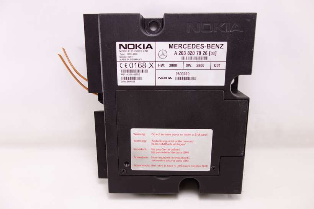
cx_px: 157
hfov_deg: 65.5
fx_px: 244
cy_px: 104
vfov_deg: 46.4
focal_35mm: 28
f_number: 2
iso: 125
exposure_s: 1/100
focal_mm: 10.4
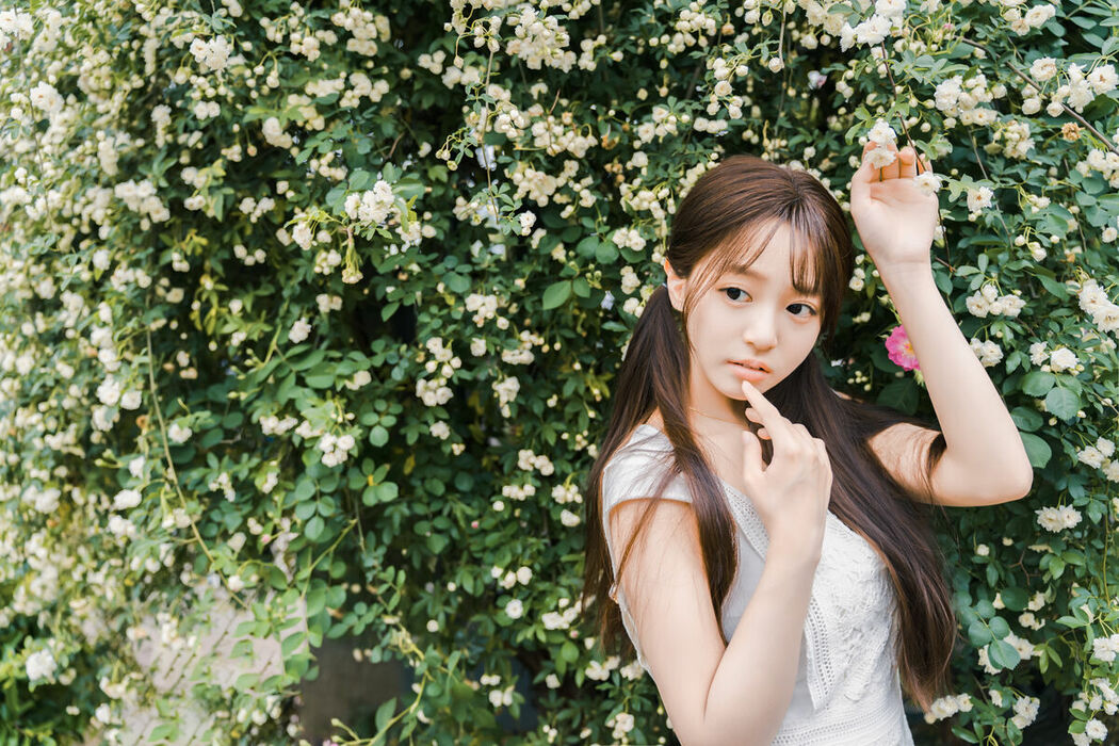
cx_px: 560
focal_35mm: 28
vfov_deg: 46.4
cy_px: 373
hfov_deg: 65.5
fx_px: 870
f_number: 2.8
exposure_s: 1/200
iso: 100
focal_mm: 28
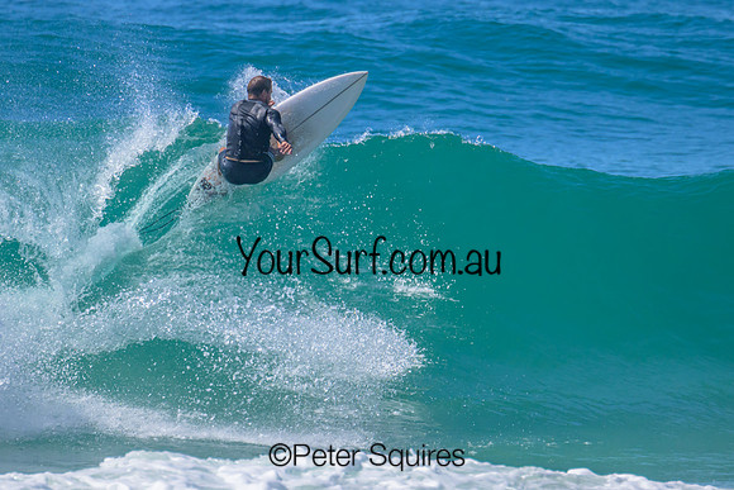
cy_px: 216
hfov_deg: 2.1
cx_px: 338
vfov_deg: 1.4
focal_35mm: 982
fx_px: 20033
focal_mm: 800
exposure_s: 1/2000
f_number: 11
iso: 1100
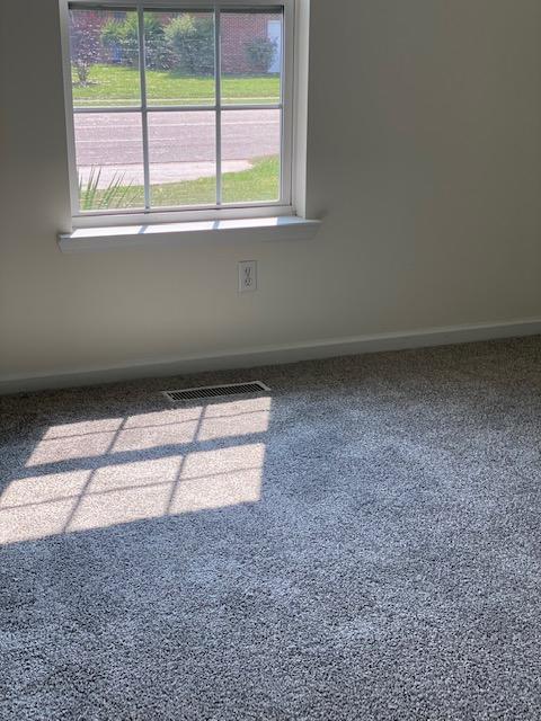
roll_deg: -0.9
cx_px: 270
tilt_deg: -14.4
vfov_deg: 36.8
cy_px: 360
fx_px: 1084
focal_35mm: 52
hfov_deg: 28.0
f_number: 2
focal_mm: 6
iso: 20
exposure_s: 1/133
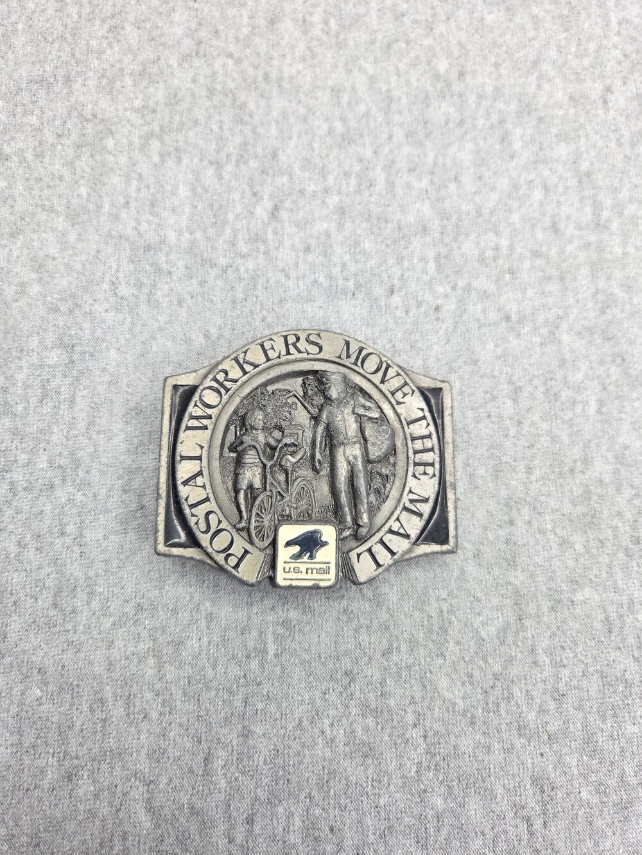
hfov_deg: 58.9
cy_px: 428
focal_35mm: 23
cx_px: 321
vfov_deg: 73.9
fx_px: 569
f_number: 1.8
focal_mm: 5.4
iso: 50
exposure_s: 1/180
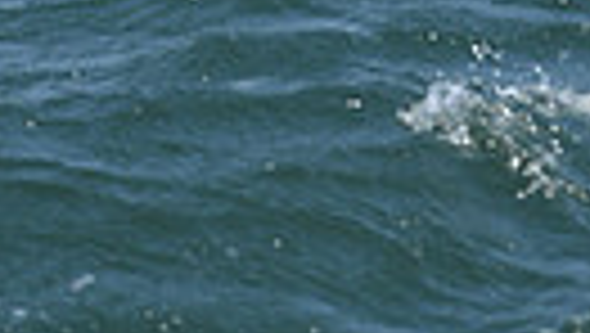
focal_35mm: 381
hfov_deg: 5.7
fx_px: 5967
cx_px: 209
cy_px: -873
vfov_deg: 3.1
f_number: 7.1
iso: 250
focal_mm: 82
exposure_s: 1/1250
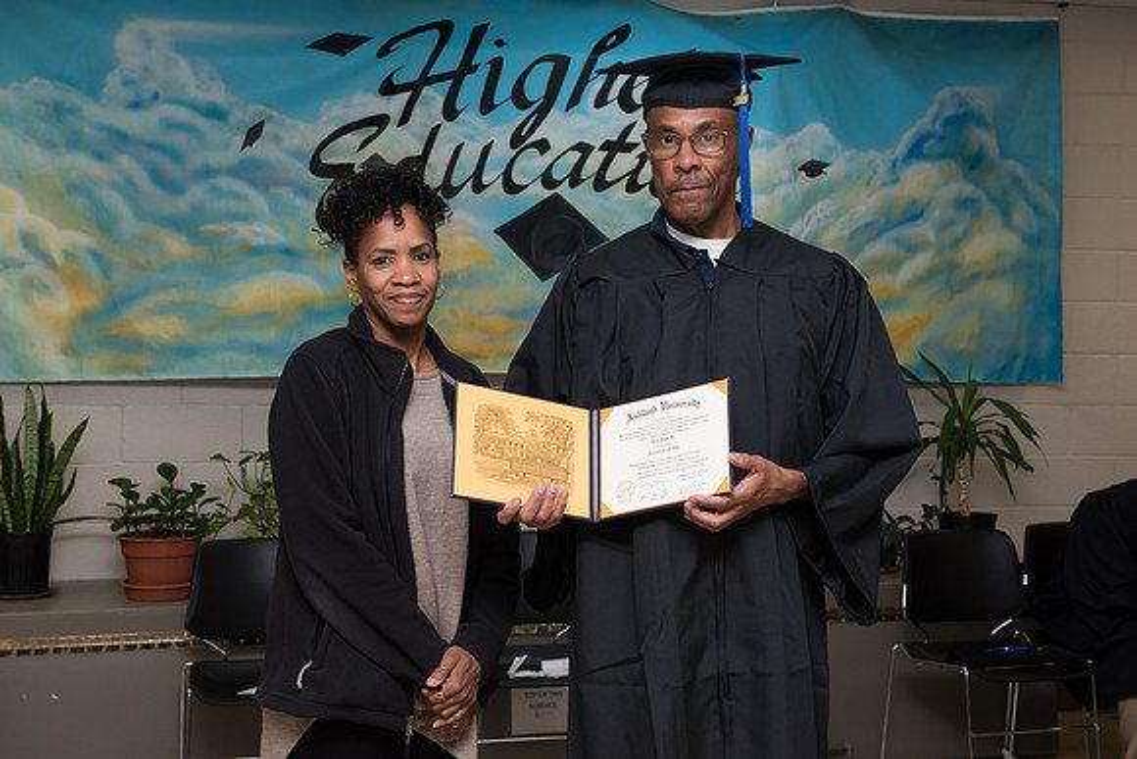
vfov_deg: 27.0
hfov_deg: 39.6
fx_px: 1579
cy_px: 380
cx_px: 568
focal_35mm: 50
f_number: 7.1
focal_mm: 50
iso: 1600
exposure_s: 1/160
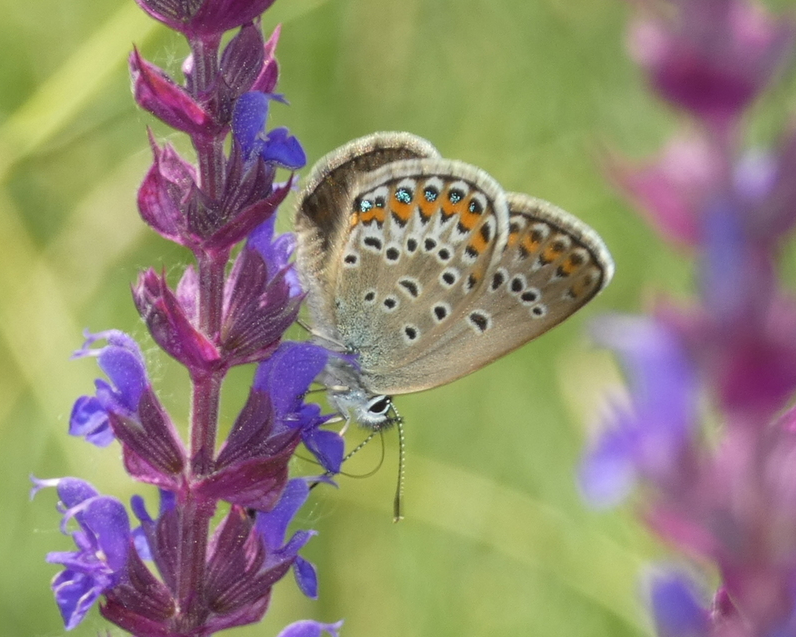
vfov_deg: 8.5
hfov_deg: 10.7
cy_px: 319
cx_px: 378
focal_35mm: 181
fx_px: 4265
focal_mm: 30.9
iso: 80
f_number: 5.5
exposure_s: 1/60
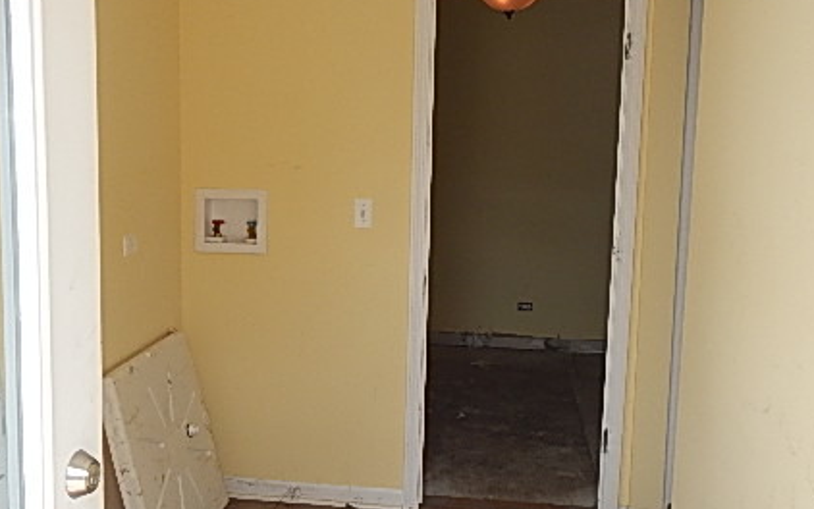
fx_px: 999
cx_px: 332
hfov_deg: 44.2
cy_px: 264
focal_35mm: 45
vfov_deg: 28.6
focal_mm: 5
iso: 125
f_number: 3.9
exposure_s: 1/125
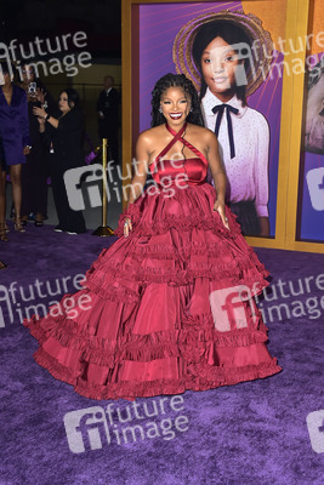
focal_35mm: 44
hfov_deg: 30.5
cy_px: 242
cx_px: 162
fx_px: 593
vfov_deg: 44.5
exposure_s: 1/250
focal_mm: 44
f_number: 6.3
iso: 500
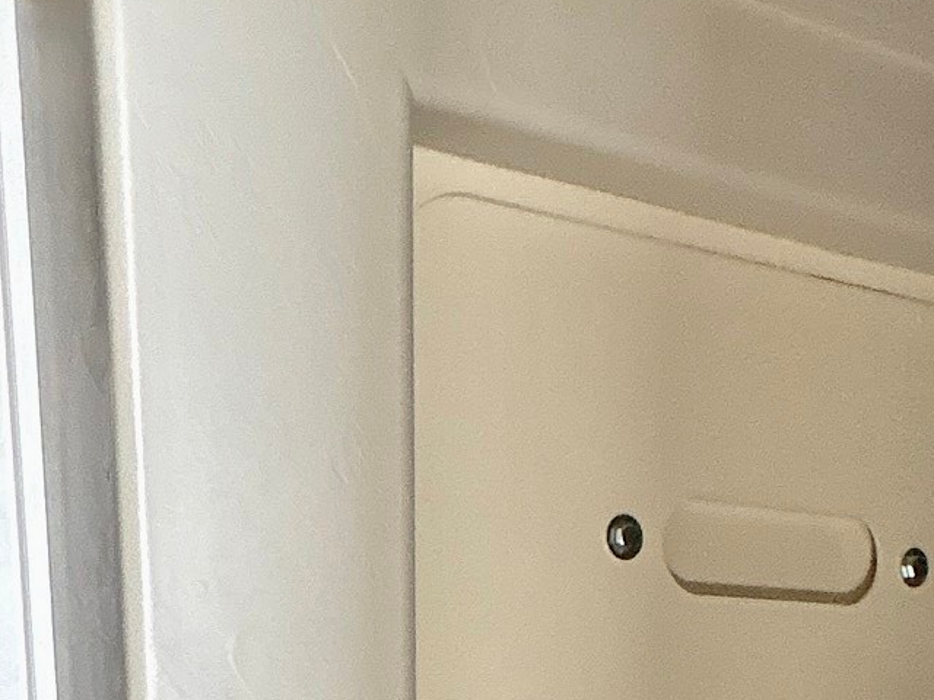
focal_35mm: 42
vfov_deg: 32.0
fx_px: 1133
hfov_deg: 43.6
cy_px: 681
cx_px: 677
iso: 500
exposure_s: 1/60
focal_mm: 2.22
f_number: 2.2
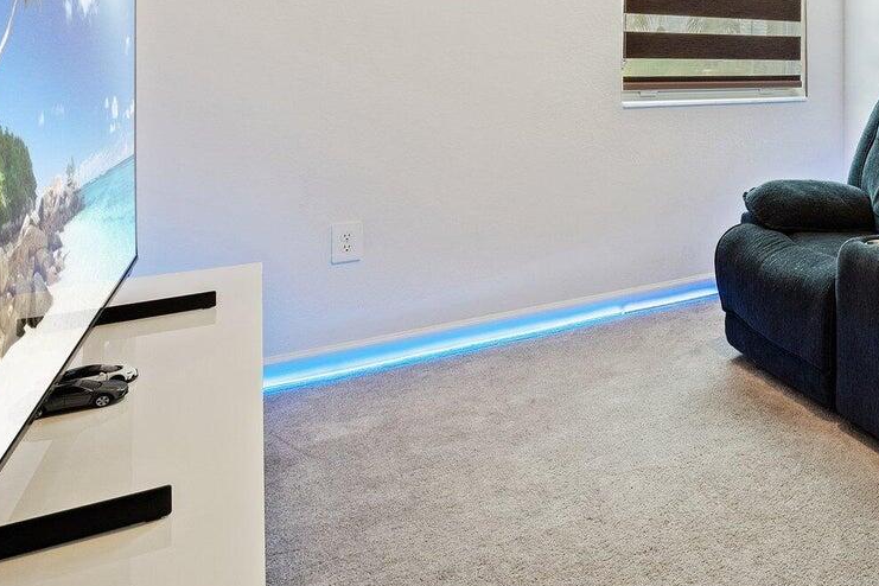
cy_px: 53
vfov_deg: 41.3
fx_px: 708
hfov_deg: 50.3
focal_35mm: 29
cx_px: 896
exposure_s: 1/13
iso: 900
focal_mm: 14
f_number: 8
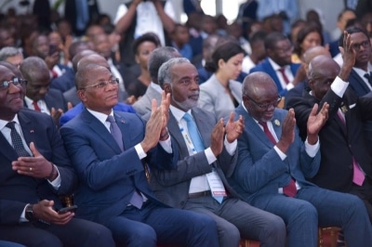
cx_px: 186
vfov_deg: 10.1
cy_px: 124
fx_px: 1394
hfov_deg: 15.2
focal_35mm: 135
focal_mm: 135
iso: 2000
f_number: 3.5
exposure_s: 1/250
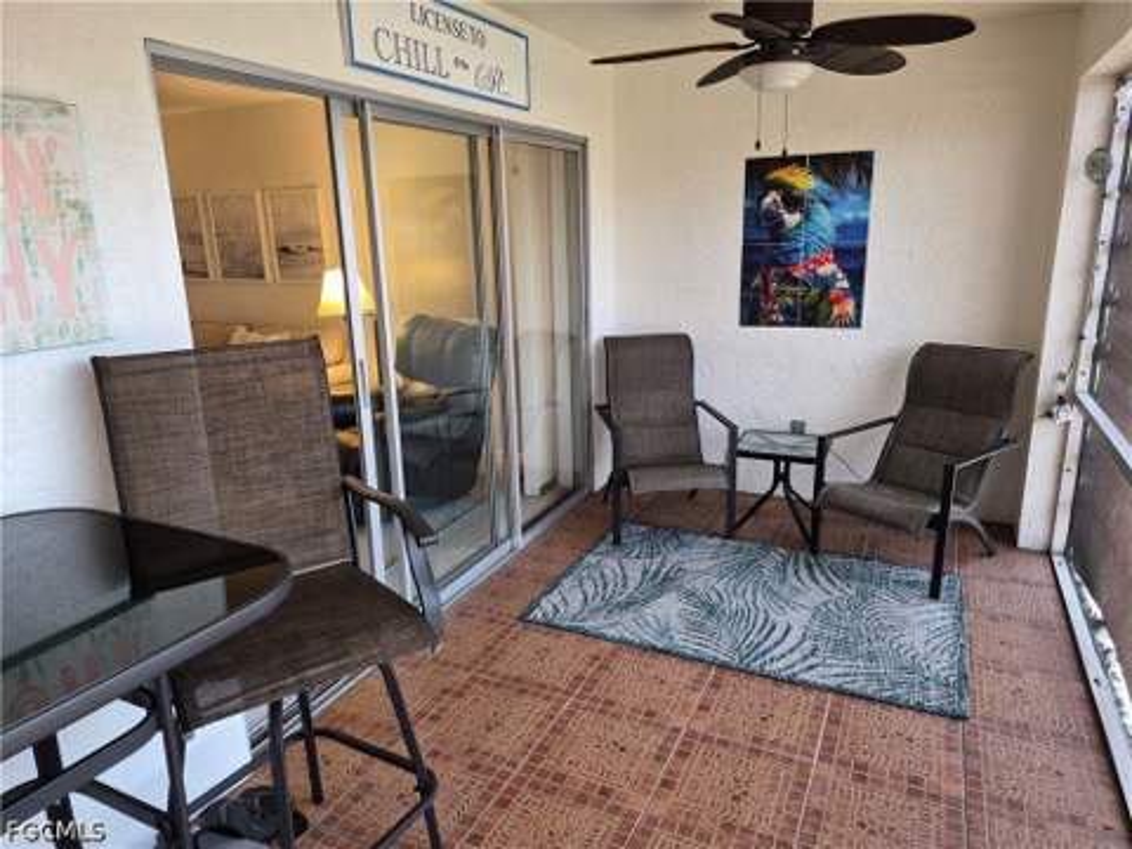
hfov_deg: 73.9
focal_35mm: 23
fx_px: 752
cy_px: 424
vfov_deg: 58.9
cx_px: 566
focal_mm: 5.4
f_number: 1.8
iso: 500
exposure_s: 1/120
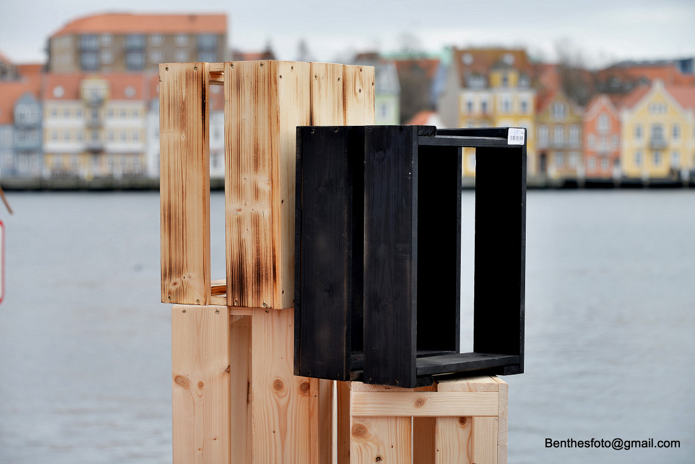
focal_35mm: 98
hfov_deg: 20.8
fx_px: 1892
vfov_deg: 14.0
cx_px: 348
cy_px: 232
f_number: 5.6
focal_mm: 98
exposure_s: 1/100
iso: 100
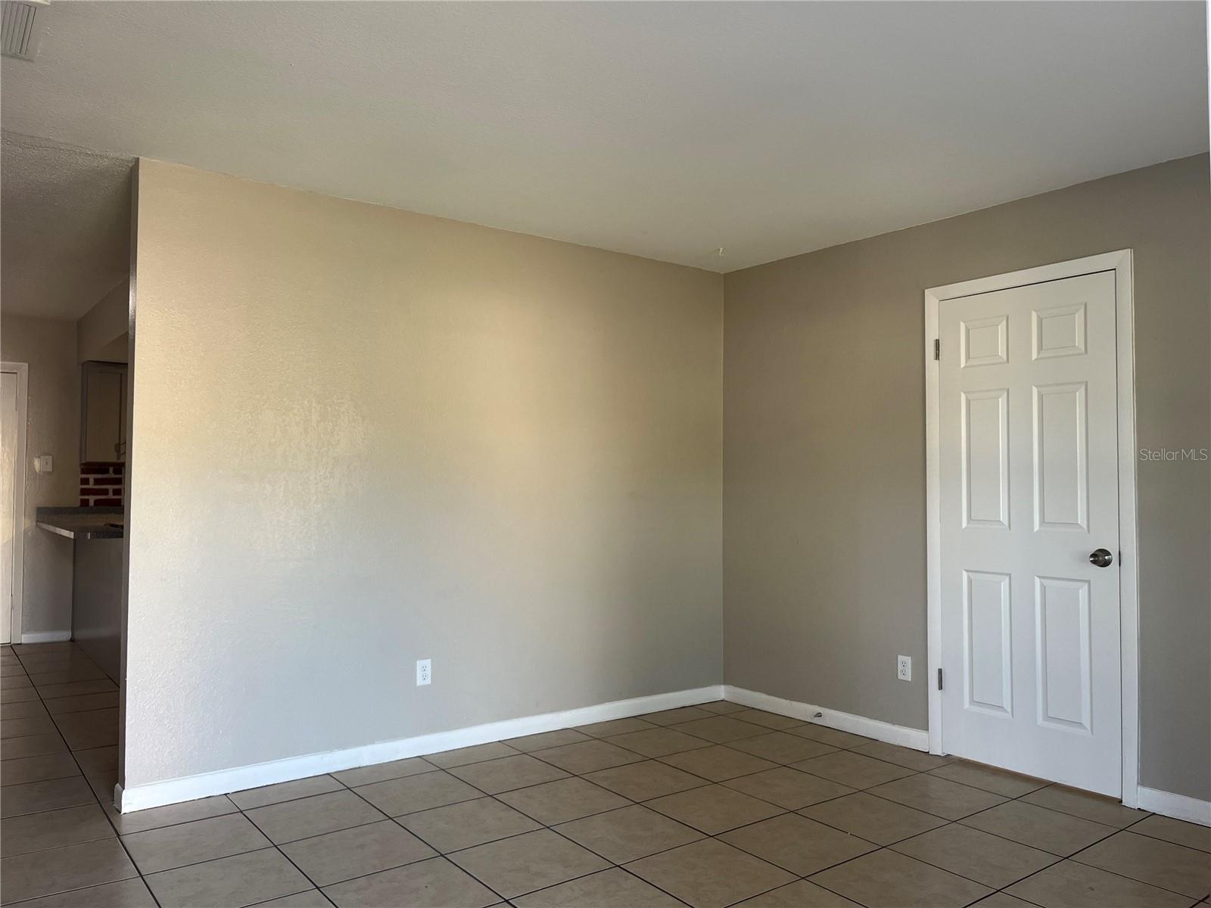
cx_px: 606
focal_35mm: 26
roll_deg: -0.3
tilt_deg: +1.6
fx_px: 910
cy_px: 454
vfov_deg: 53.1
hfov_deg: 67.3
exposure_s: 1/121
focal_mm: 5.1
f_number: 1.6
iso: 100
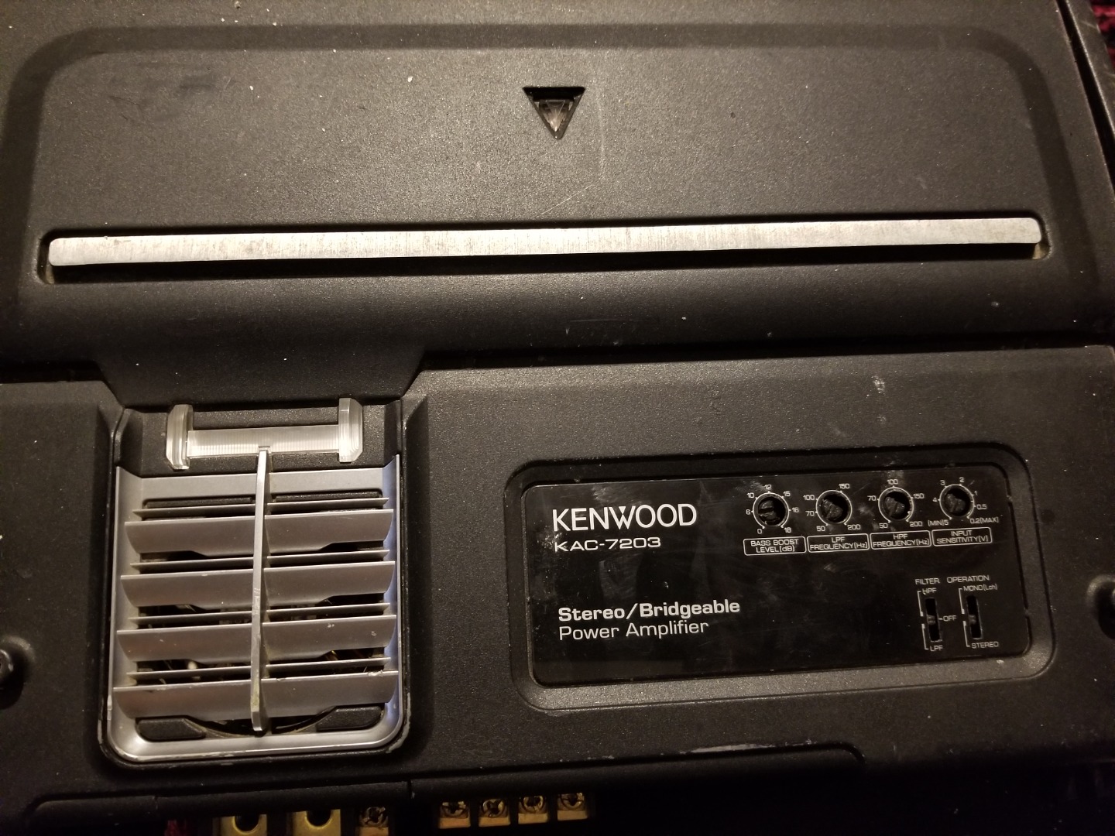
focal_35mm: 26
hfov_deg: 67.3
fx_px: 837
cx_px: 558
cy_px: 418
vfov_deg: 53.1
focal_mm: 4.25
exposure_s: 1/10
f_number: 1.7
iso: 400
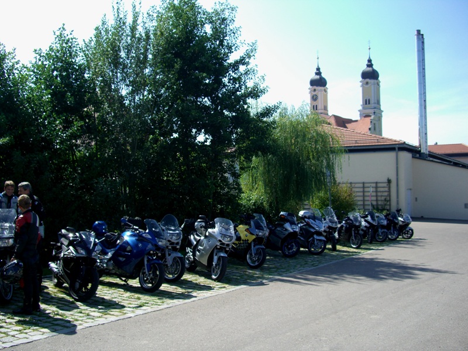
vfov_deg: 37.7
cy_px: 176
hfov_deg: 49.0
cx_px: 234
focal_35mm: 38
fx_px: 514
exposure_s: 1/160
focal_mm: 7.9
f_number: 5.6
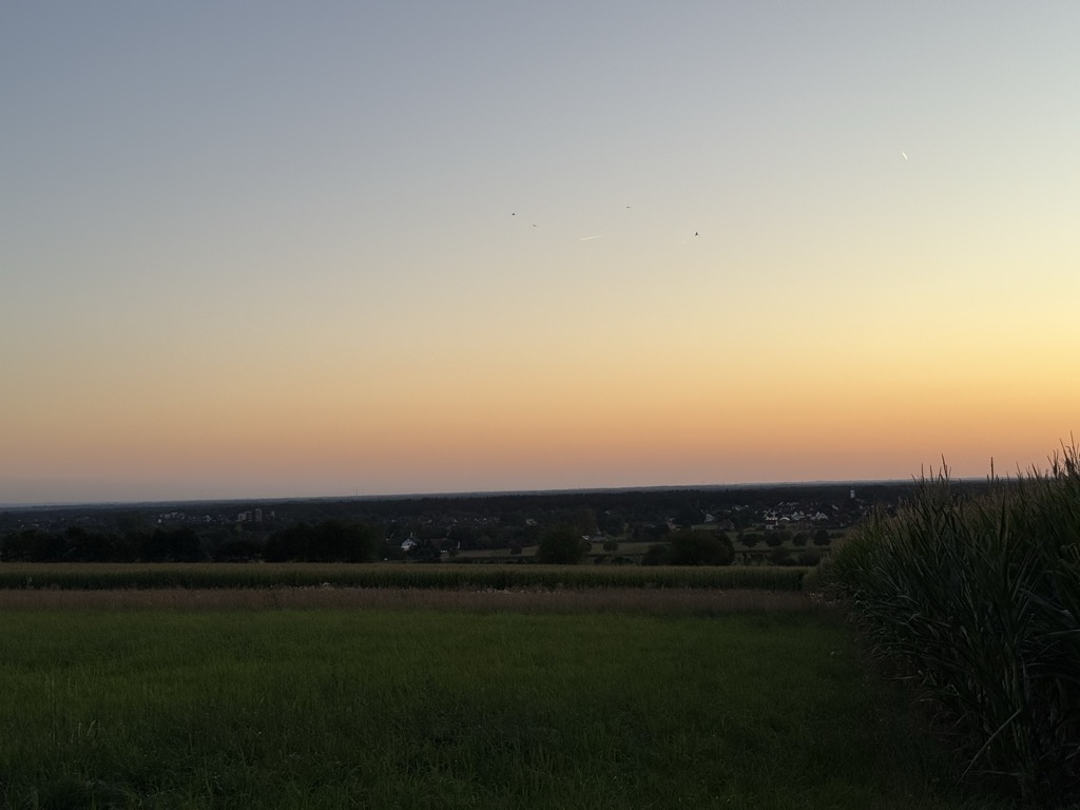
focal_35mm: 48
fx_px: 1498
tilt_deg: +2.7
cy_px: 405
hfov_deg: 39.7
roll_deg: +1.6
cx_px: 540
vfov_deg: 30.3
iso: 64
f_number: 1.78
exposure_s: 1/359
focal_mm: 6.76
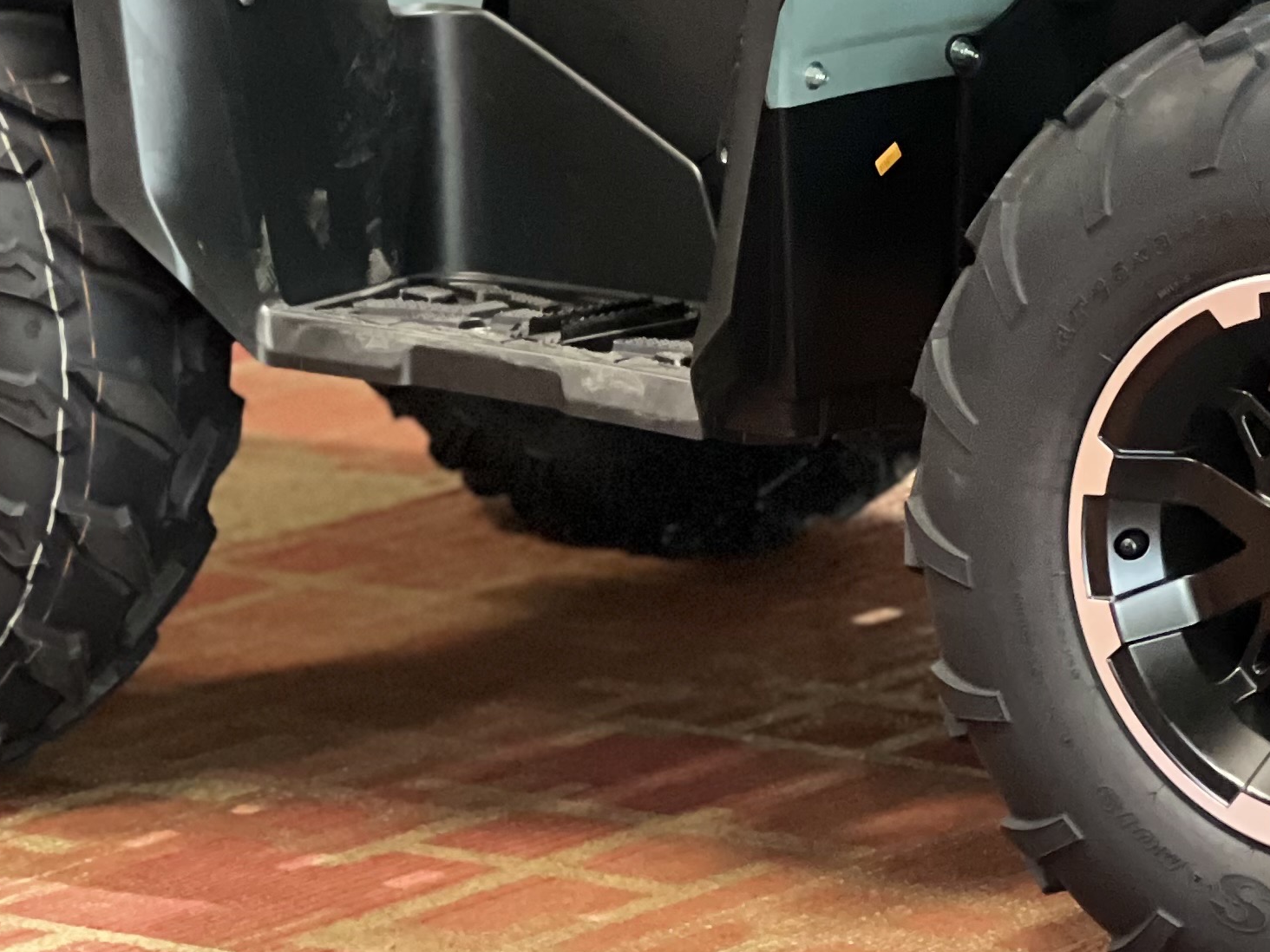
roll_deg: +0.1
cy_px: -148
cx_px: 1056
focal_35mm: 212
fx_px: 7778
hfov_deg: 9.3
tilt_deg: -7.2
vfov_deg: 7.0
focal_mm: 9
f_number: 2.8
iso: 400
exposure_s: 1/15
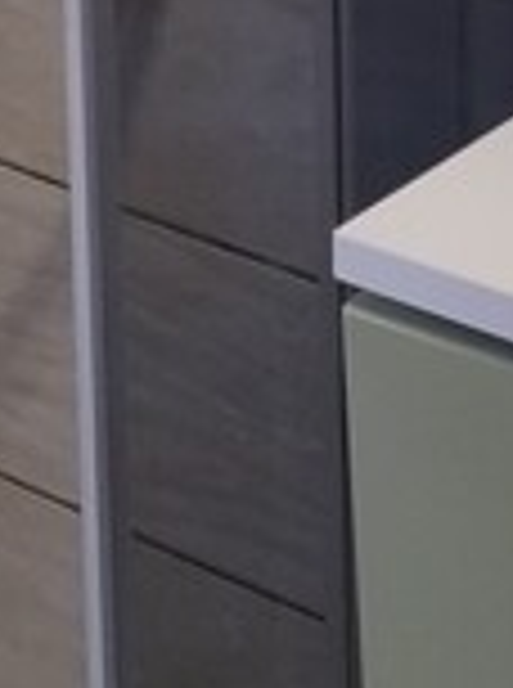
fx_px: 3195
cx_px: 612
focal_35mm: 161
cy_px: -886
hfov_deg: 9.1
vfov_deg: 10.7
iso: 160
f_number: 1.89
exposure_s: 1/50
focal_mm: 5.89
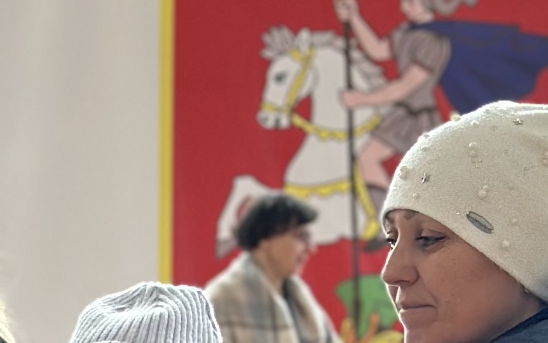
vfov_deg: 5.4
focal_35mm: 238
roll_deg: +0.0
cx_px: -153
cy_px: 619
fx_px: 3555
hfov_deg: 8.7
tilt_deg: -5.4
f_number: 1.78
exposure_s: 1/100
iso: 80
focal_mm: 6.86
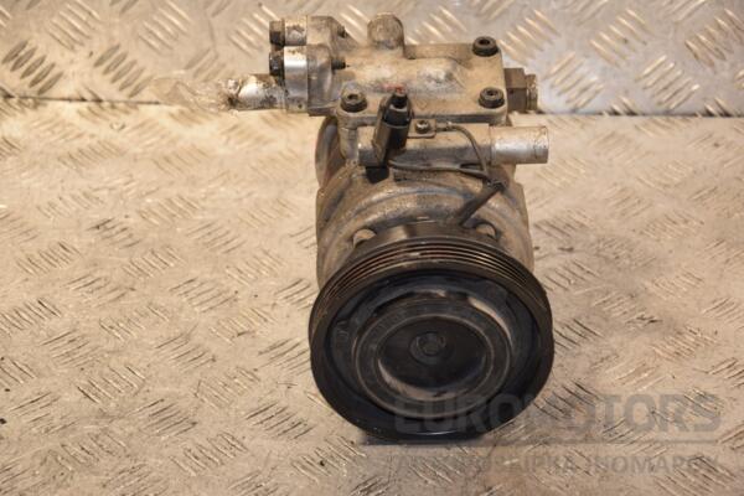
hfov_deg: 20.6
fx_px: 2046
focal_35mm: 99
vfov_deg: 13.8
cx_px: 372
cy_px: 248
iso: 800
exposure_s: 1/160
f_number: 5.3
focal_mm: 66
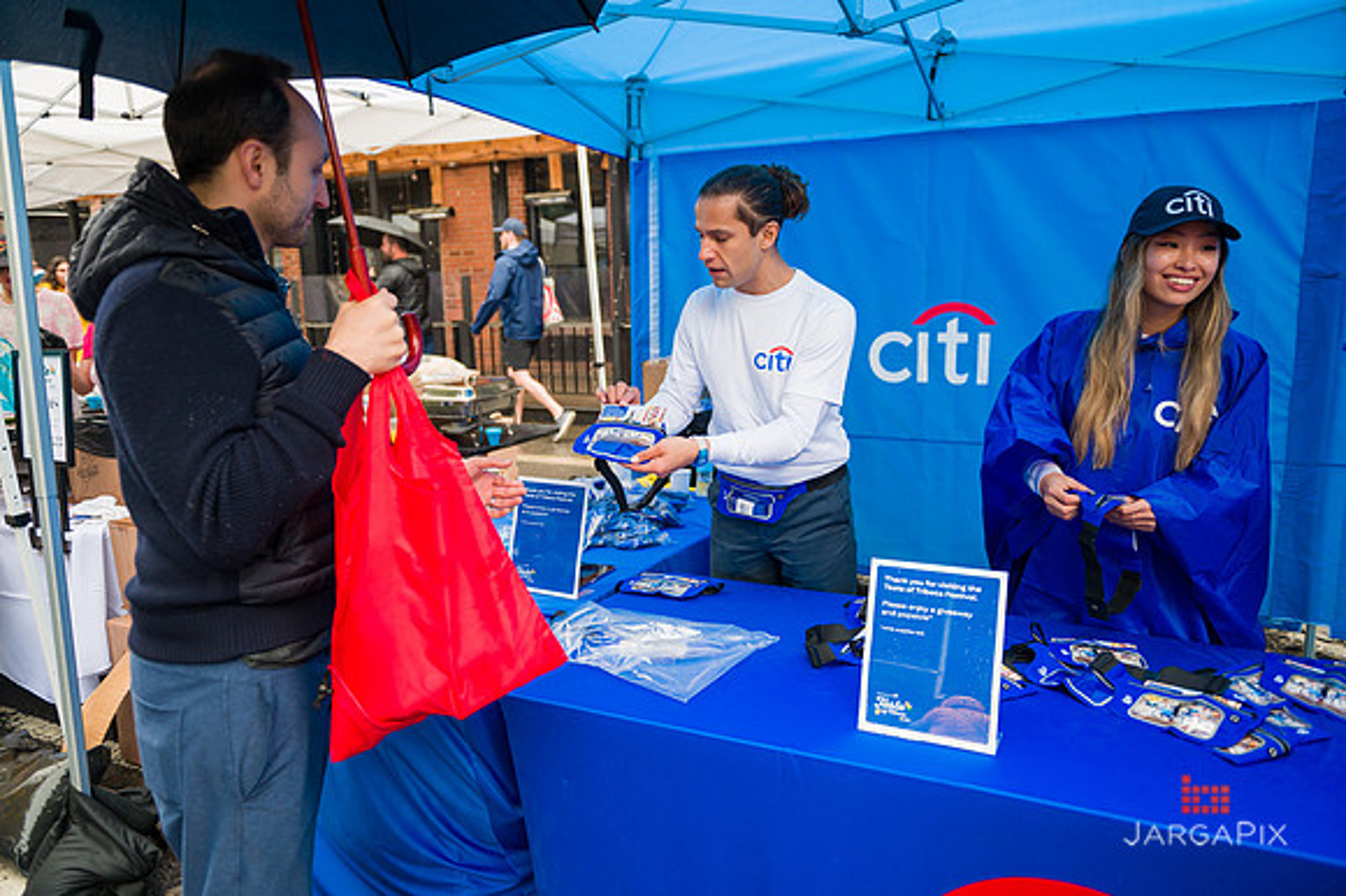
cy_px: 448
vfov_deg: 53.1
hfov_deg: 73.8
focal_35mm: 24
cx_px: 673
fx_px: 897
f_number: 3.2
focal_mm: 24
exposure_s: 1/500
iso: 400
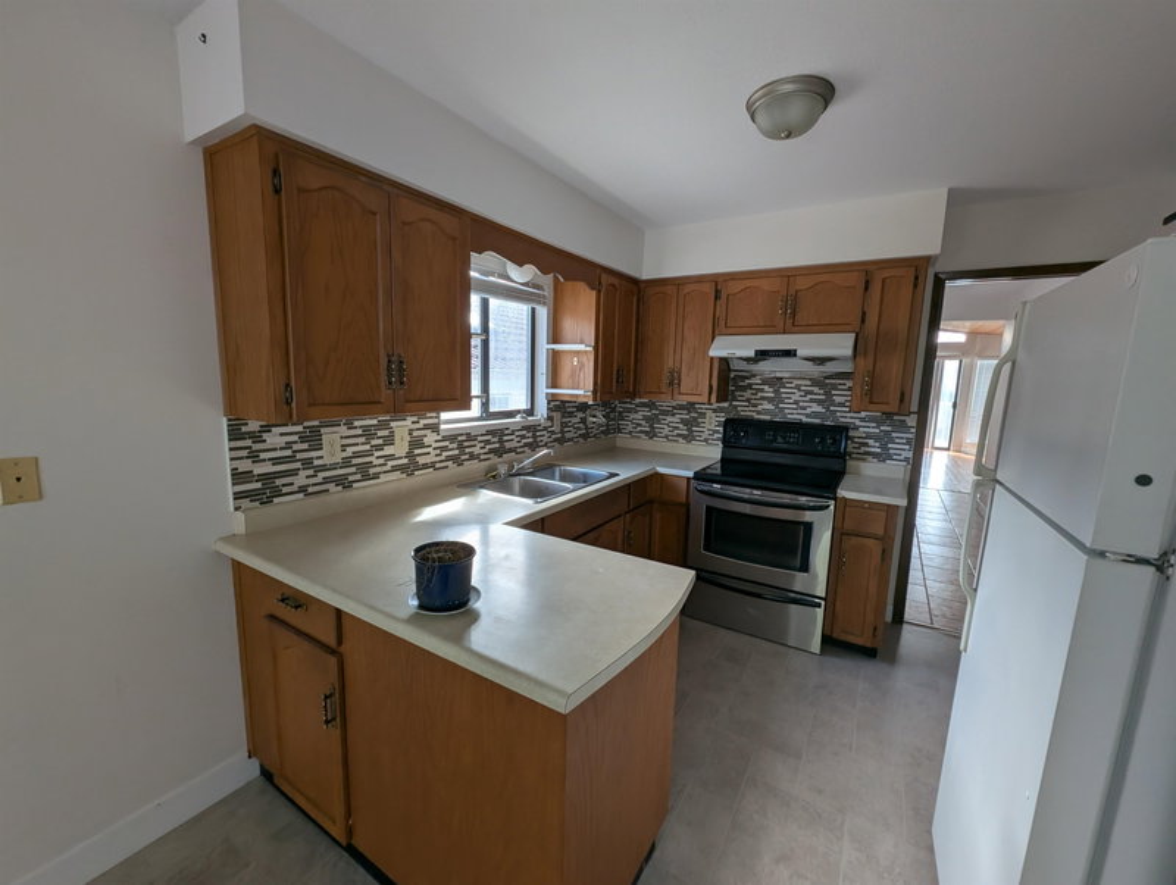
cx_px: 588
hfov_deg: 106.1
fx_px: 442
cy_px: 442
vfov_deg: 90.0
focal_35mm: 13
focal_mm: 1.95
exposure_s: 1/67
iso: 61
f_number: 2.2
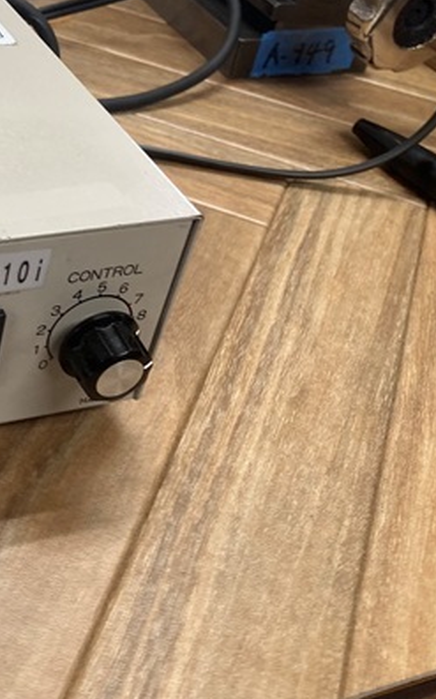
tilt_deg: -40.1
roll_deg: -7.3
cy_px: 332
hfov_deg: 25.1
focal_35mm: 48
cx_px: -30
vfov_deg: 41.8
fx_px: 914
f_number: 1.8
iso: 64
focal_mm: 3.99
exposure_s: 1/60
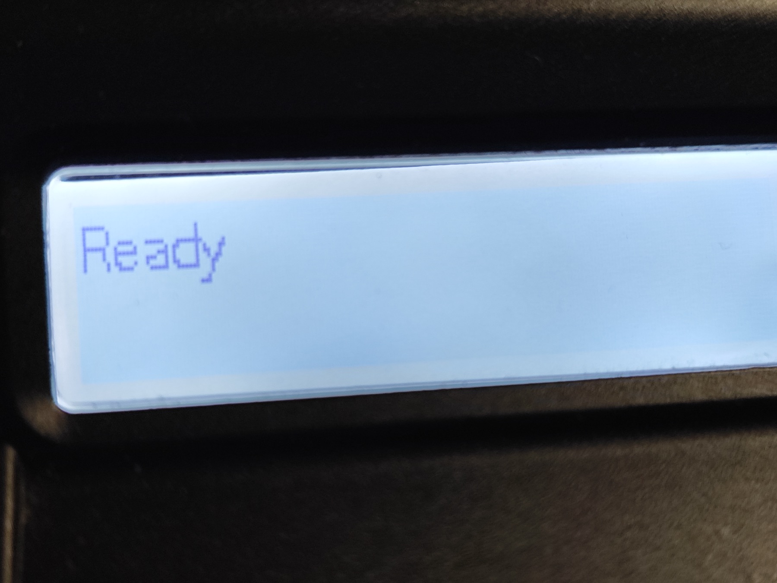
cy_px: 292
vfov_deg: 56.8
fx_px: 539
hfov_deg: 71.6
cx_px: 388
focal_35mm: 24
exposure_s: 1/120
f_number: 1.89
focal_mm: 5.89
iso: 194
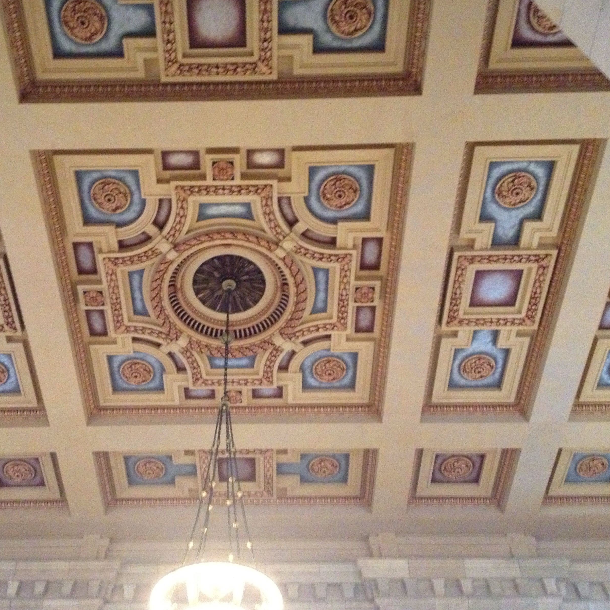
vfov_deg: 40.0
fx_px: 837
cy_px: 302
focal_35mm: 42
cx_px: 245
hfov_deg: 39.9
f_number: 2.4
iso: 800
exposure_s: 1/15
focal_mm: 4.28
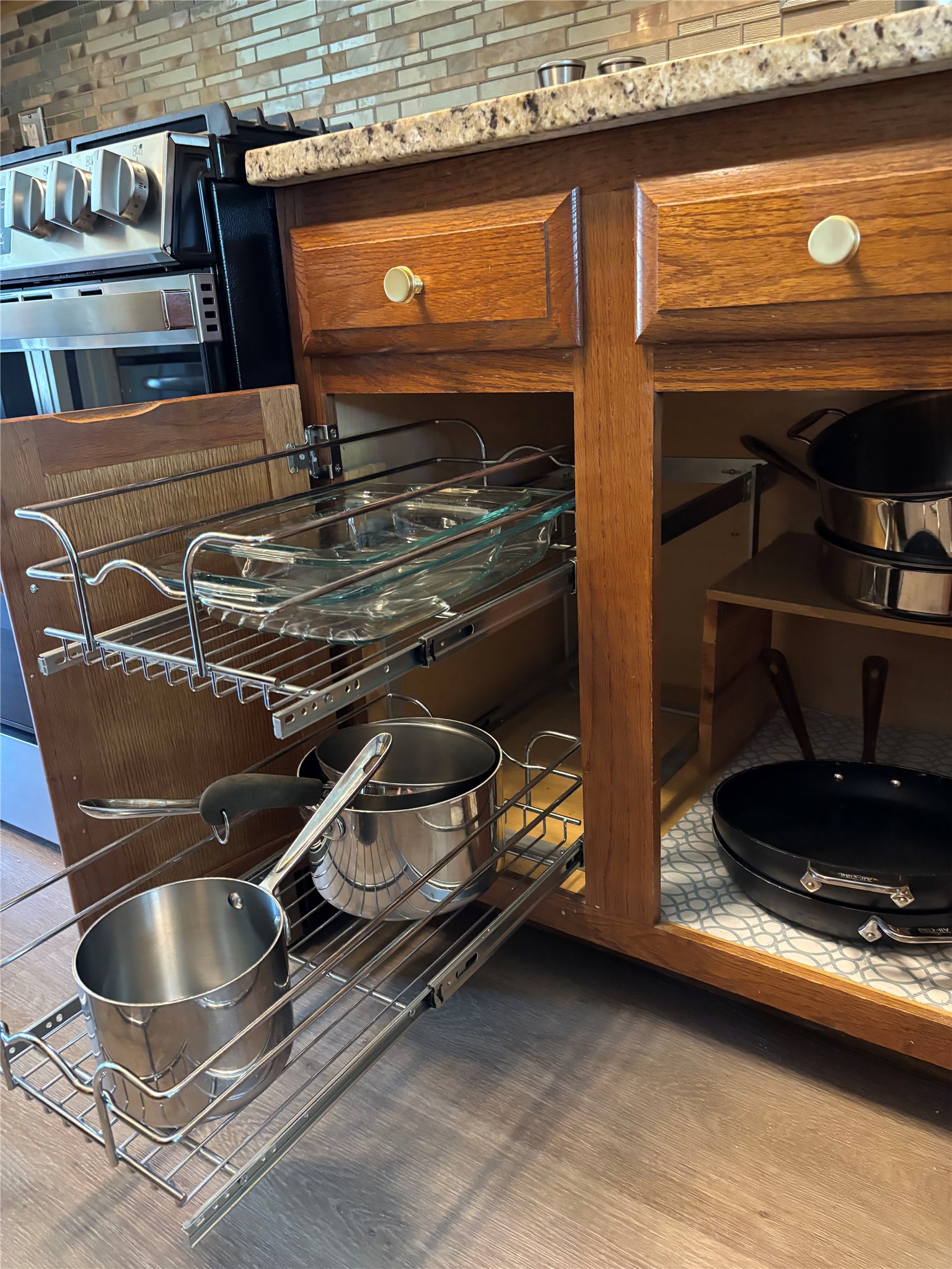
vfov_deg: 67.3
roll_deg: +3.6
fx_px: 953
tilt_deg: -18.7
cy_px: 634
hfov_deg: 53.1
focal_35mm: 26
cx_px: 476
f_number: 1.6
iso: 640
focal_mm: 5.96
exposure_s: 1/30
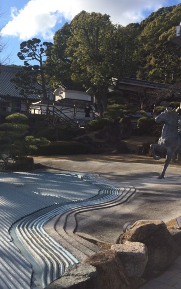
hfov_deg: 30.4
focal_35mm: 42
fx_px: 332
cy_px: 145
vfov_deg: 47.2
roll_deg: +0.5
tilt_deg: +2.9
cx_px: 69
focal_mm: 4.15
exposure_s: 1/1866
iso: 32
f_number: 2.2
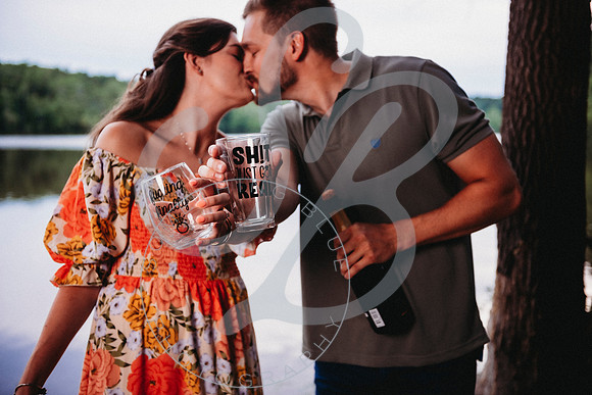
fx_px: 740
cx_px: 296
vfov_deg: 29.9
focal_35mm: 45
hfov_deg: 43.6
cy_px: 198
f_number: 2.8
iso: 200
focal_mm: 45
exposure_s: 1/160
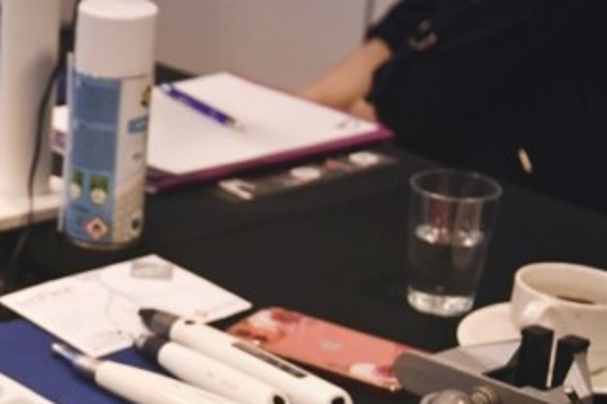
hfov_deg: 15.2
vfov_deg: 10.5
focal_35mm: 130
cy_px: 321
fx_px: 2191
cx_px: -114
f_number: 3.3
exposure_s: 1/60
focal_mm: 34
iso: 3600
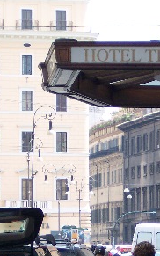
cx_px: 178
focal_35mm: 249
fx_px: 1736
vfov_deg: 8.4
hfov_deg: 5.3
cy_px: 206
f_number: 4.8
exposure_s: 1/180
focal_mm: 24
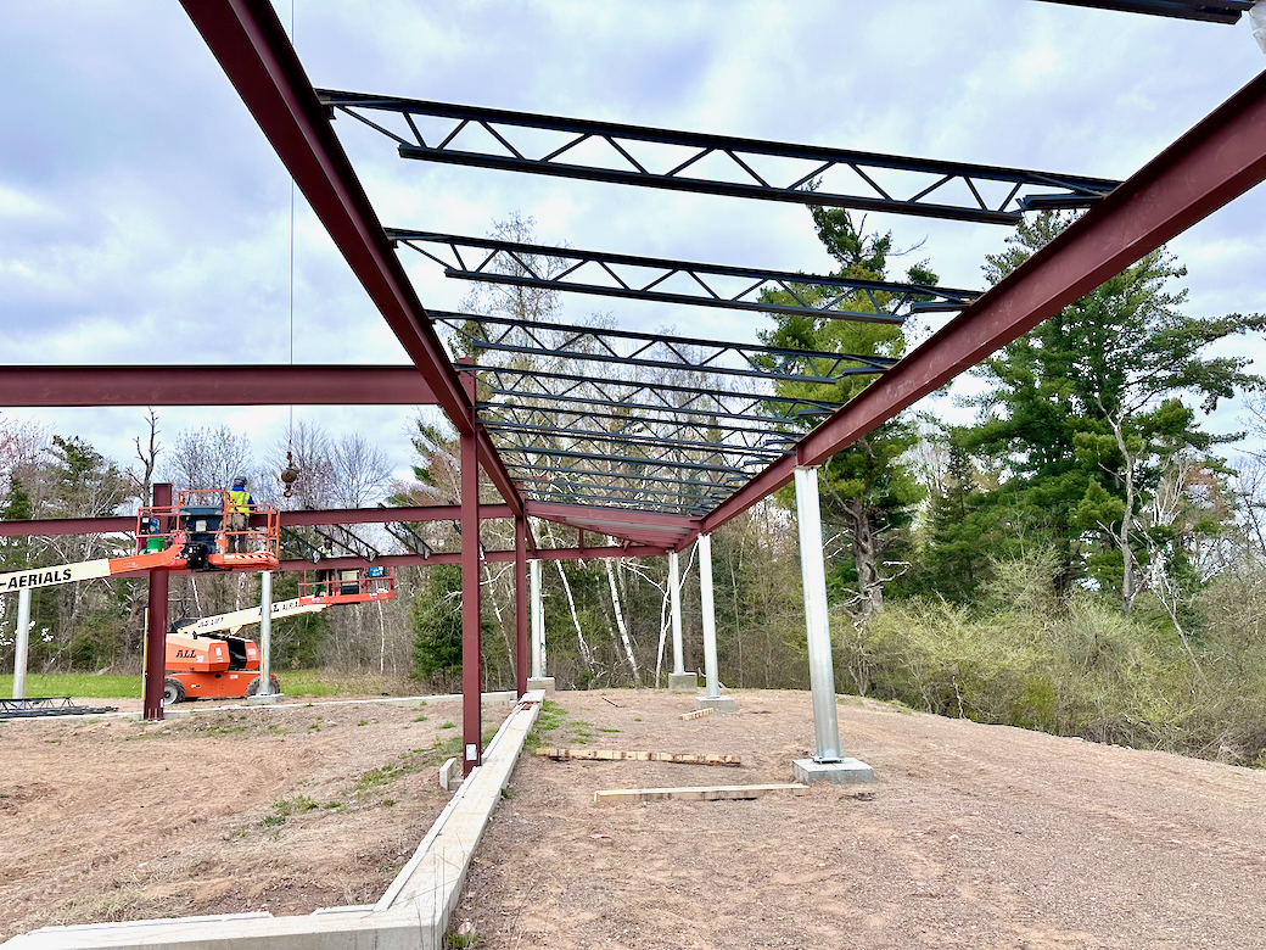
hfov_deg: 71.6
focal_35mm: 24
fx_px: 878
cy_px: 475
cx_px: 633
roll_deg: +1.7
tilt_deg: +9.0
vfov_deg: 56.8
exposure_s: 1/5848
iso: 80
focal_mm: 6.86
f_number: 1.78
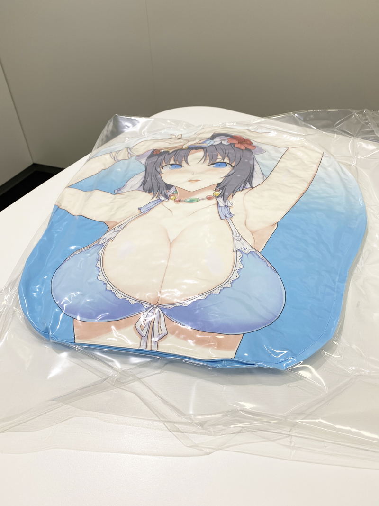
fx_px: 380
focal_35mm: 26
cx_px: 190
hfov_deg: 53.1
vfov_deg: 67.3
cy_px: 253
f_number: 1.8
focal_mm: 4.25
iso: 32
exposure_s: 1/100
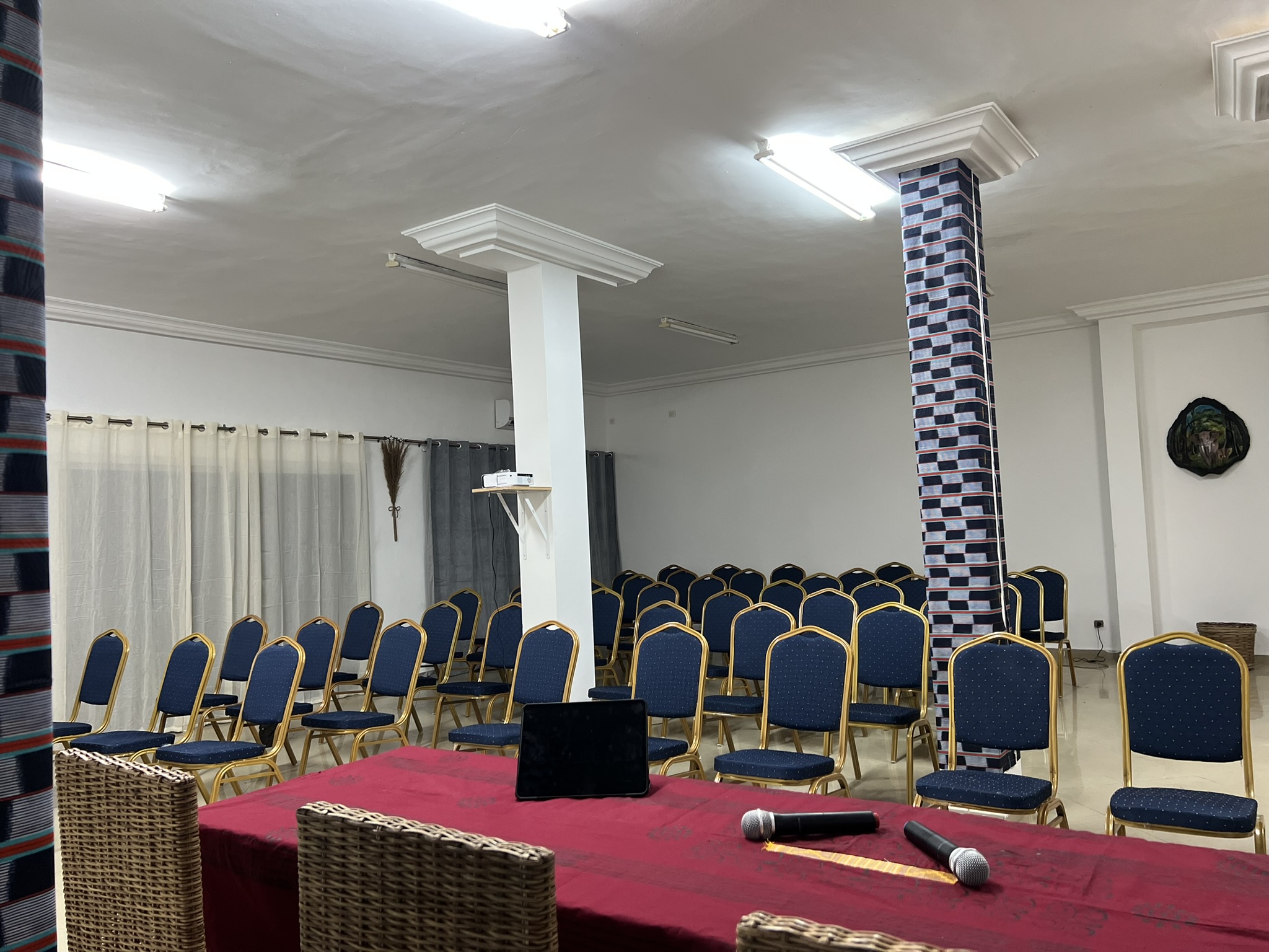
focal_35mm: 26
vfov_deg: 53.1
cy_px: 476
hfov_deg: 67.3
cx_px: 634
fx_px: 953
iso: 200
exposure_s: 1/50
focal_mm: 5.7
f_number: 1.5
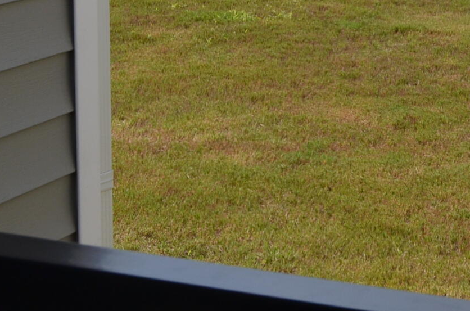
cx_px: 443
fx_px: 1498
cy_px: -113
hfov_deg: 17.5
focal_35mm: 115
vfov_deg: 11.5
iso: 400
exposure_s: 1/500
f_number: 11
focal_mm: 26
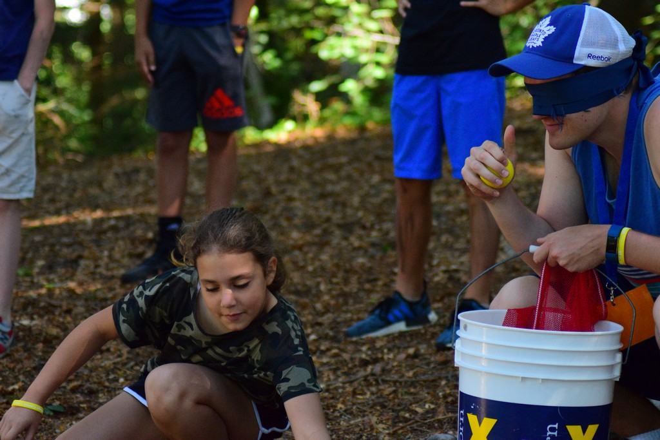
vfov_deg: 8.7
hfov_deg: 13.0
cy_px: 220
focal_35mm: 158
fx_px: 2888
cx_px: 330
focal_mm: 105
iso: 3200
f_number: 4
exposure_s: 1/640
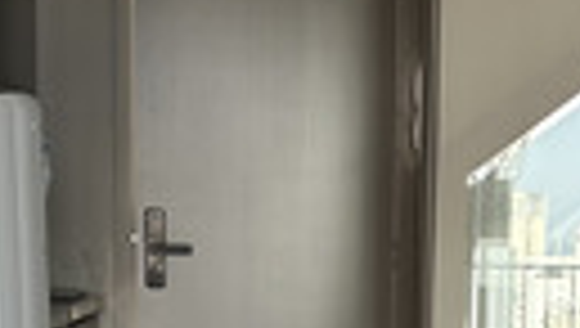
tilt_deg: -8.3
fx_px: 1617
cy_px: 413
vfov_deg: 11.3
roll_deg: -1.4
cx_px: 409
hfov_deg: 20.2
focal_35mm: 105
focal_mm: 6.86
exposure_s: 1/121
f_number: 1.78
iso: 100
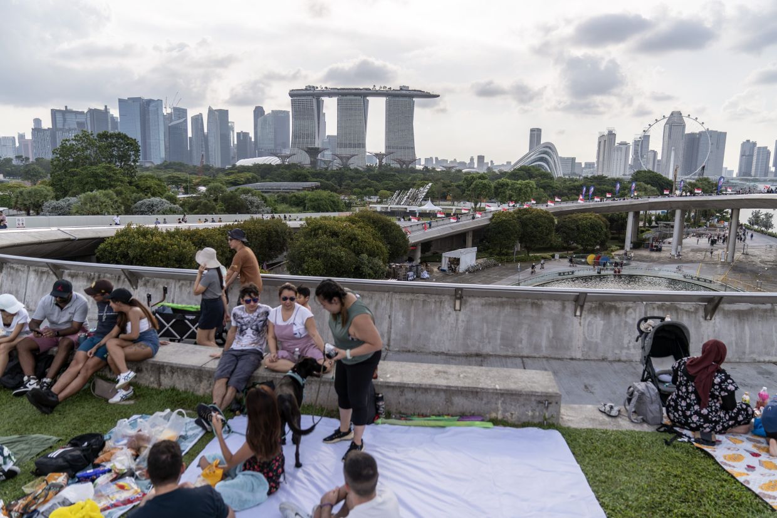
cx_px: 388
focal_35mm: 24
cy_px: 259
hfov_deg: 73.8
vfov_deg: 53.1
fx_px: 518
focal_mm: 24
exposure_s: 1/1250
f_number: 2.8
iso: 100
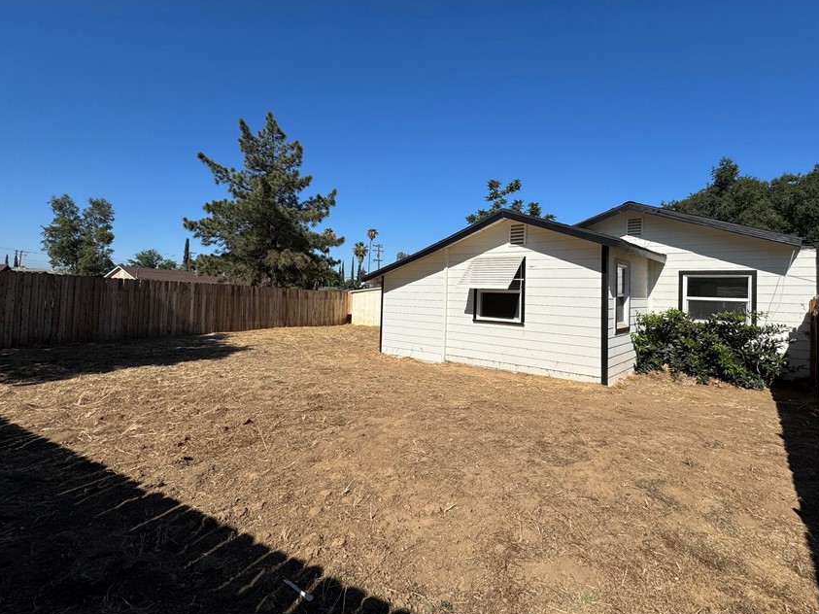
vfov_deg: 74.6
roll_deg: -1.4
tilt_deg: +0.5
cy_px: 286
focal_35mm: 17
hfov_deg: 90.5
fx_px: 402
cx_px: 464
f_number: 2.2
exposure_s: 1/3906
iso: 40
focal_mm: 2.22
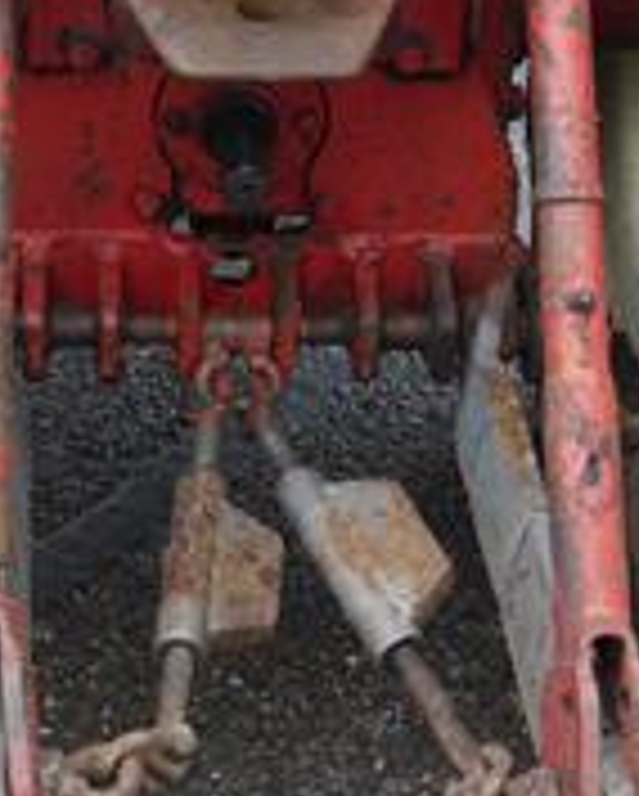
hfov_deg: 12.2
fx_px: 2997
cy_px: 337
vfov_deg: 15.1
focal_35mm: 127
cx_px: 313
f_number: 4
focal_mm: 18
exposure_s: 1/60
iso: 160
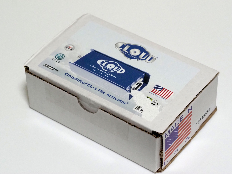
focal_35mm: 120
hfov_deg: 16.4
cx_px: 116
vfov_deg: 12.3
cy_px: 87
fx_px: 804
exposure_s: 1/125
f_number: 5.6
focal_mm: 60
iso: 2000
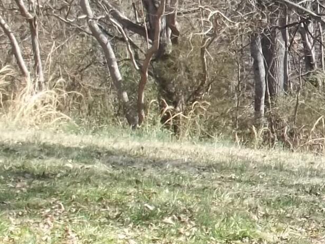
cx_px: 703
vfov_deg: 9.2
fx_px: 1521
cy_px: 145
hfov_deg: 10.9
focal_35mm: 162
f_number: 3.3
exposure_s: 1/250
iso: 64
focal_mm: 5.9
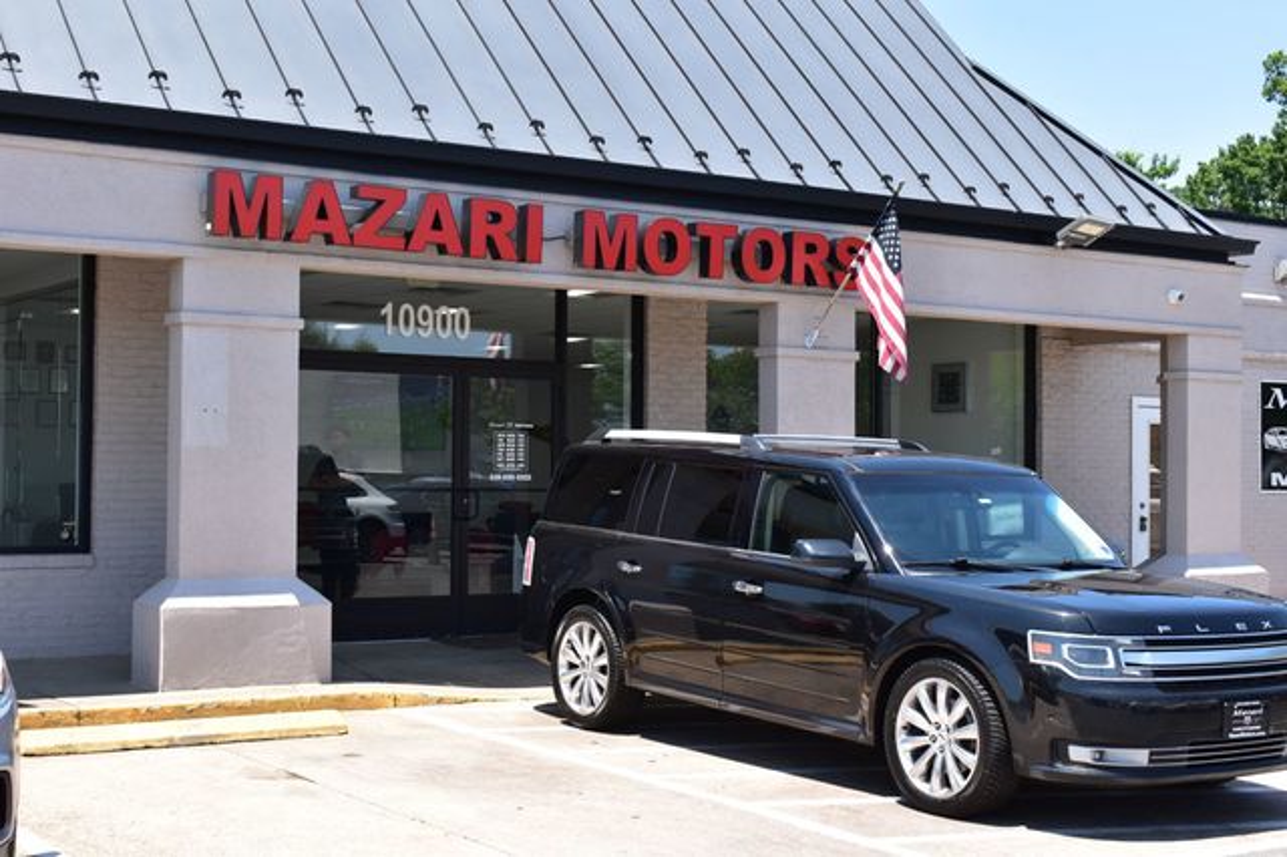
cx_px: 644
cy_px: 428
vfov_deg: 25.7
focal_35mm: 52
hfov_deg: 37.9
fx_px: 1876
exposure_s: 1/320
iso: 400
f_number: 10
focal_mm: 35
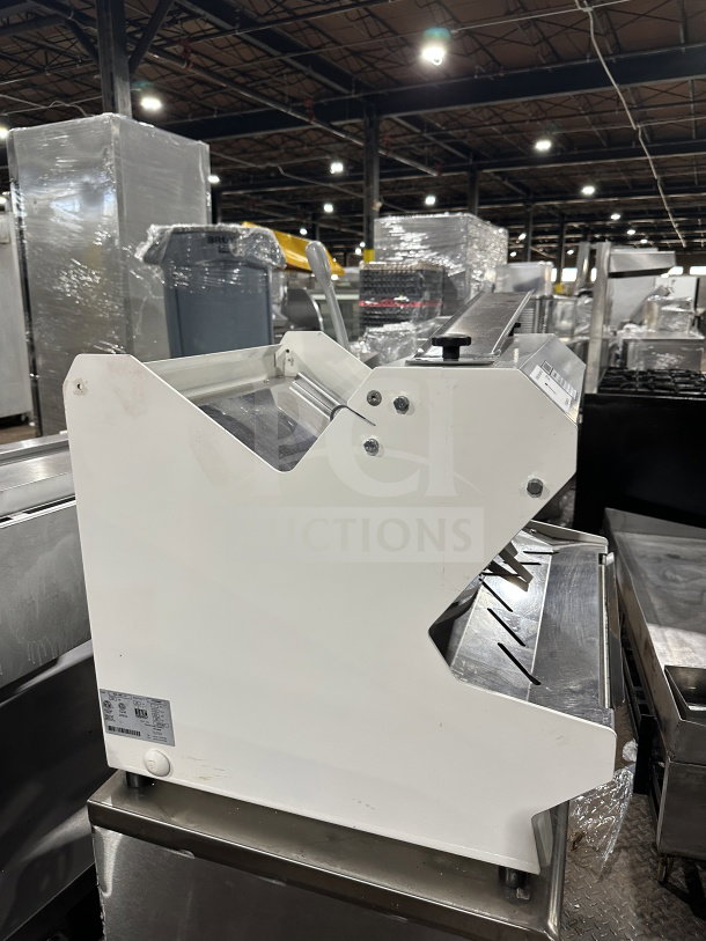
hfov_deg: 56.8
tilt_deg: -14.3
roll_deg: -0.6
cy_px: 470
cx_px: 353
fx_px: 652
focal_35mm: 24
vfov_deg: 71.6
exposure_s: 1/95
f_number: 1.78
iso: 250
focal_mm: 6.86
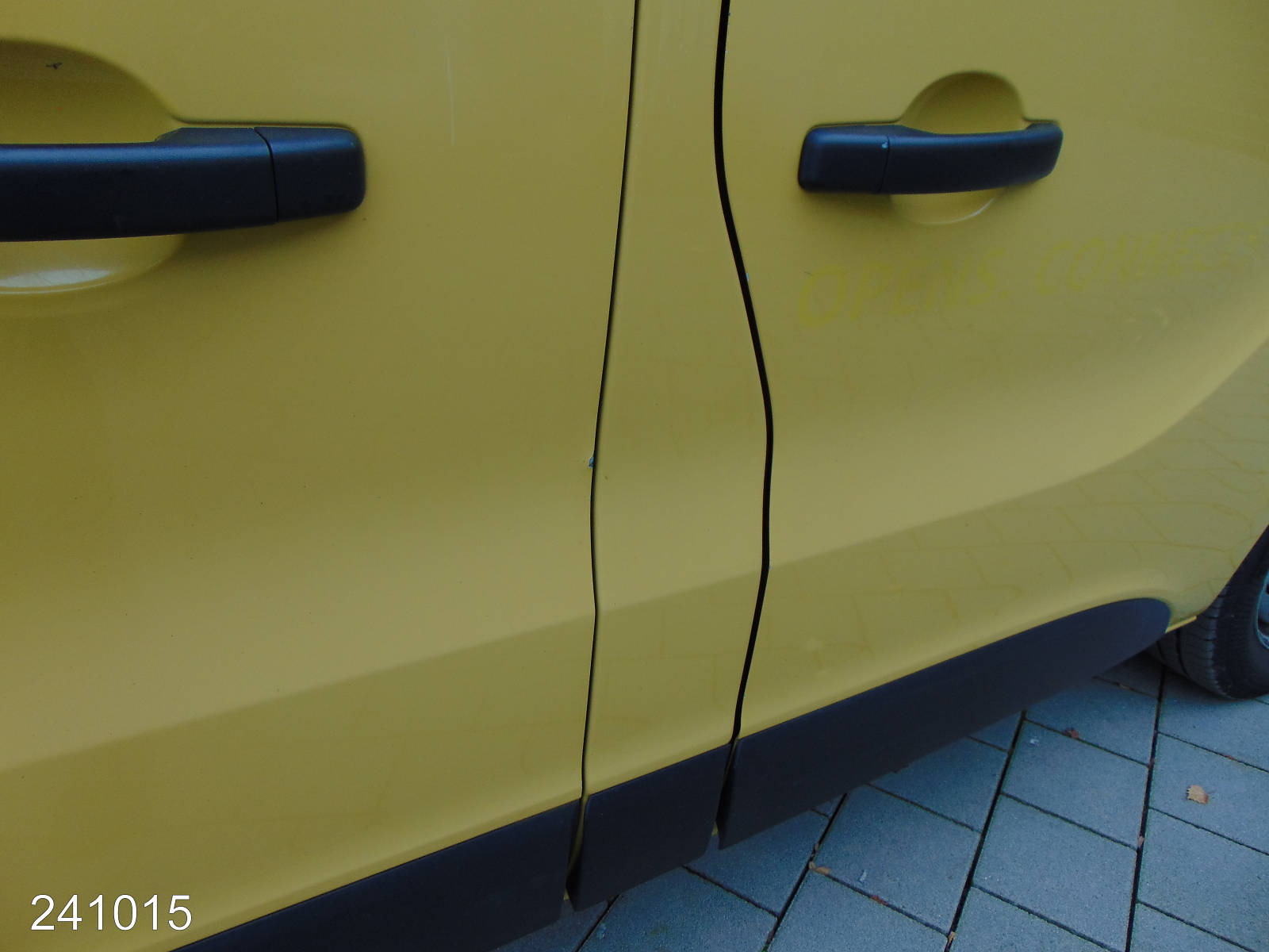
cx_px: 634
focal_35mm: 25
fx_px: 916
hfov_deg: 69.4
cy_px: 476
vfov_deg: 54.9
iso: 80
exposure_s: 1/125
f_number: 3
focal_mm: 4.5
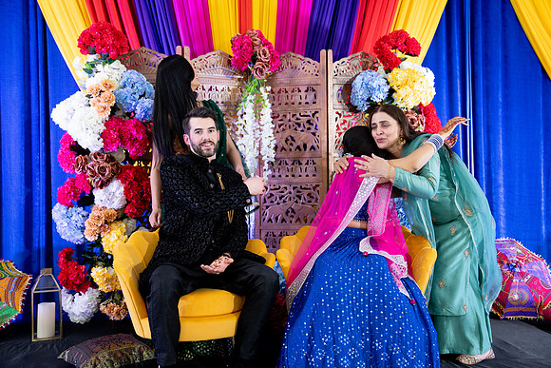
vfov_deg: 35.1
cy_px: 184
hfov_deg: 50.7
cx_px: 276
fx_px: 582
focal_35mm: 38
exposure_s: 1/125
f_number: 2.8
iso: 1250
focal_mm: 38
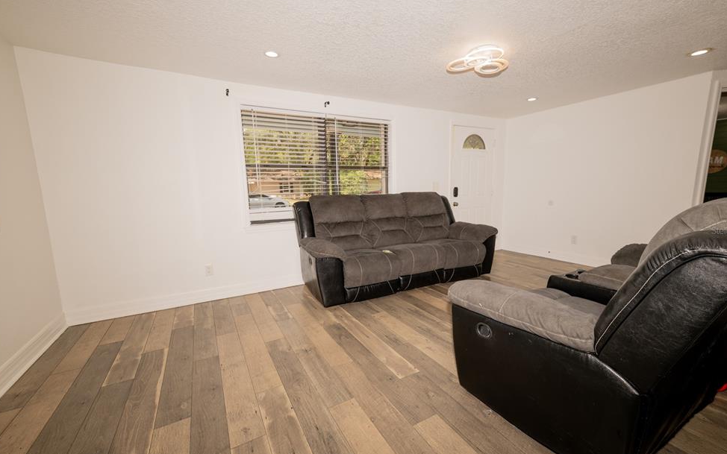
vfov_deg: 74.8
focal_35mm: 15
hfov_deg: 101.4
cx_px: 372
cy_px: 230
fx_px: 297
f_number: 5.6
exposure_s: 1/80
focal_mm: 14
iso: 64
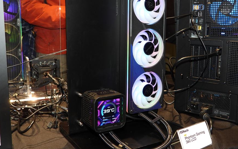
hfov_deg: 49.2
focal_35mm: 40
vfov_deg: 32.0
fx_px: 260
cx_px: 134
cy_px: 64
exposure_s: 1/30
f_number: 3.2
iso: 200
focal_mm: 5.8
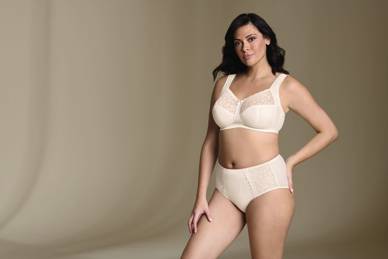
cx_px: 194
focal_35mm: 78
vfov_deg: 17.5
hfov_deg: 26.0
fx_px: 841
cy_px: 130
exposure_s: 1/200
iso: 200
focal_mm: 78
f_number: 8
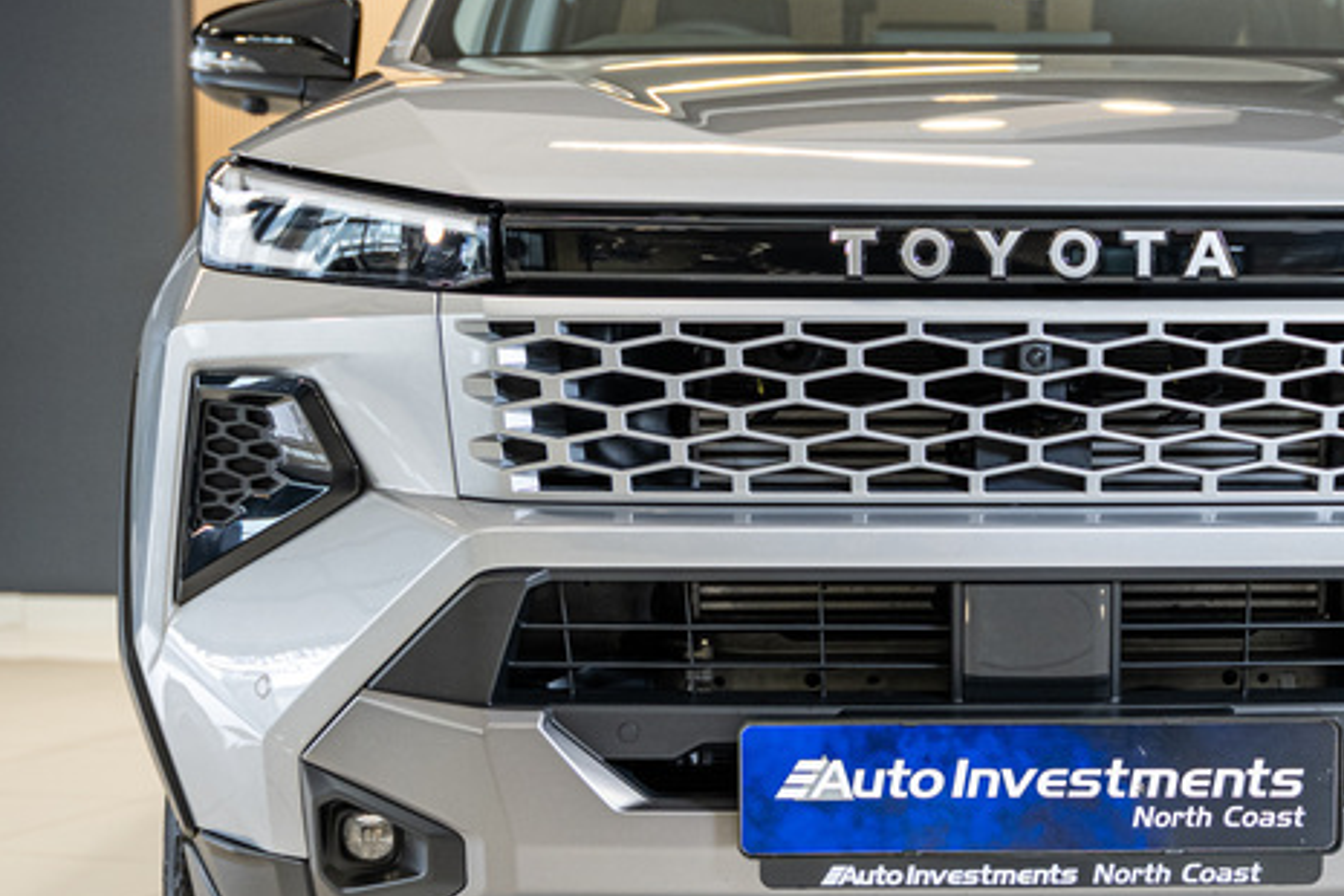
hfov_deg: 22.9
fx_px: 3285
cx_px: 1013
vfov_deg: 15.5
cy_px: 462
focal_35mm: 88
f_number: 2.8
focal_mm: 40
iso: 640
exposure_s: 1/160
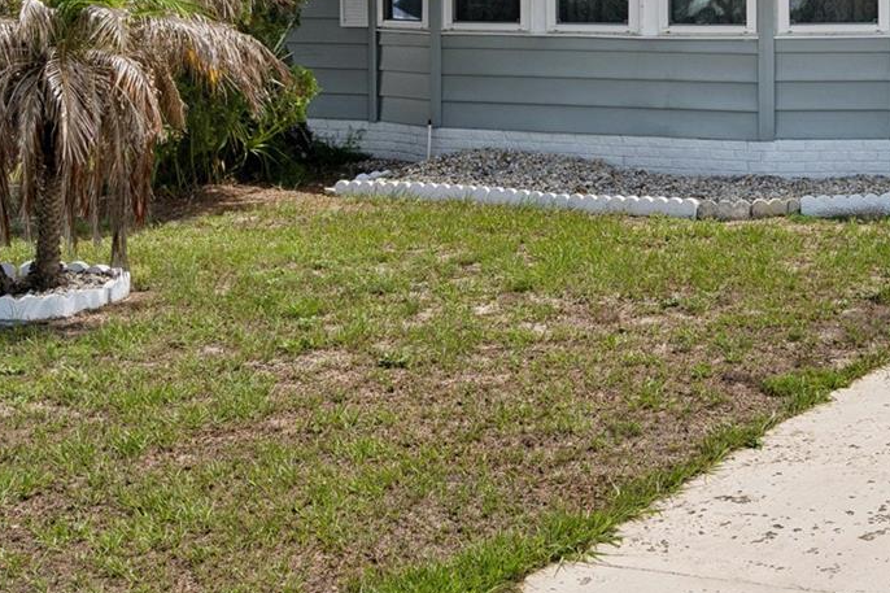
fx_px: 1730
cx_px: 815
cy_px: -6
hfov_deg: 27.7
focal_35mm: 70
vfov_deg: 18.9
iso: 400
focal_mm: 30
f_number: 9
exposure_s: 1/800
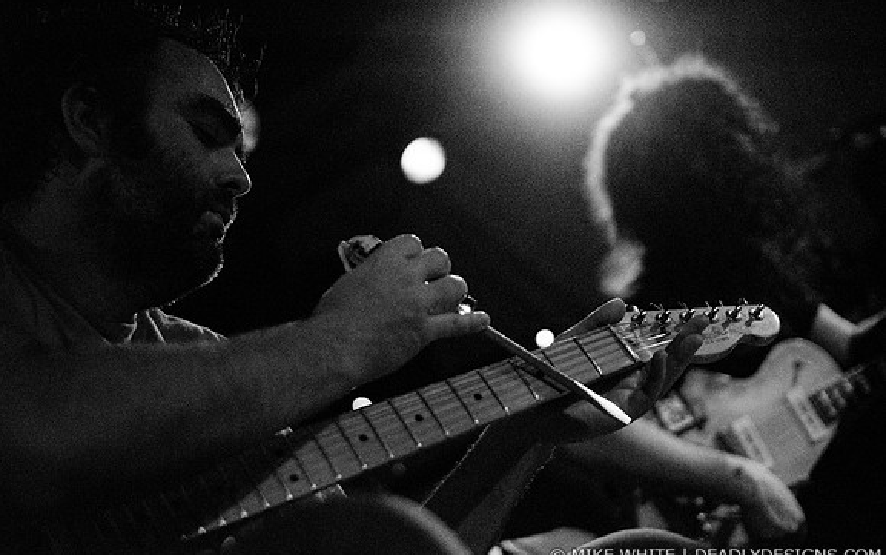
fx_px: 1111
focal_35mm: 46
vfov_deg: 28.0
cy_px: 274
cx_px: 444
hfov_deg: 43.5
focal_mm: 30
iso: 2000
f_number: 1.4
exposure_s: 1/60
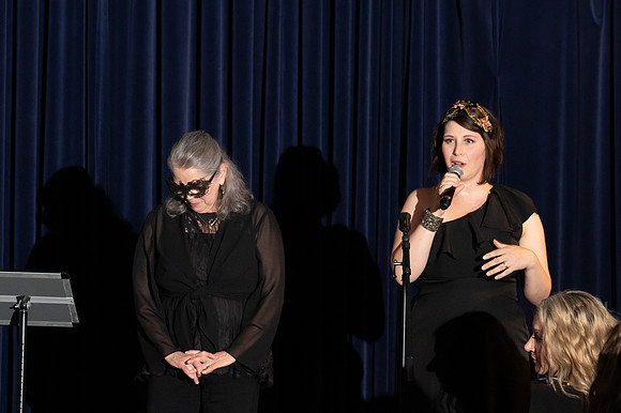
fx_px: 2758
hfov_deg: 12.8
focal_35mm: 160
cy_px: 206
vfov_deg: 8.6
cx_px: 310
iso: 2500
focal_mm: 107
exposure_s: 1/200
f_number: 5
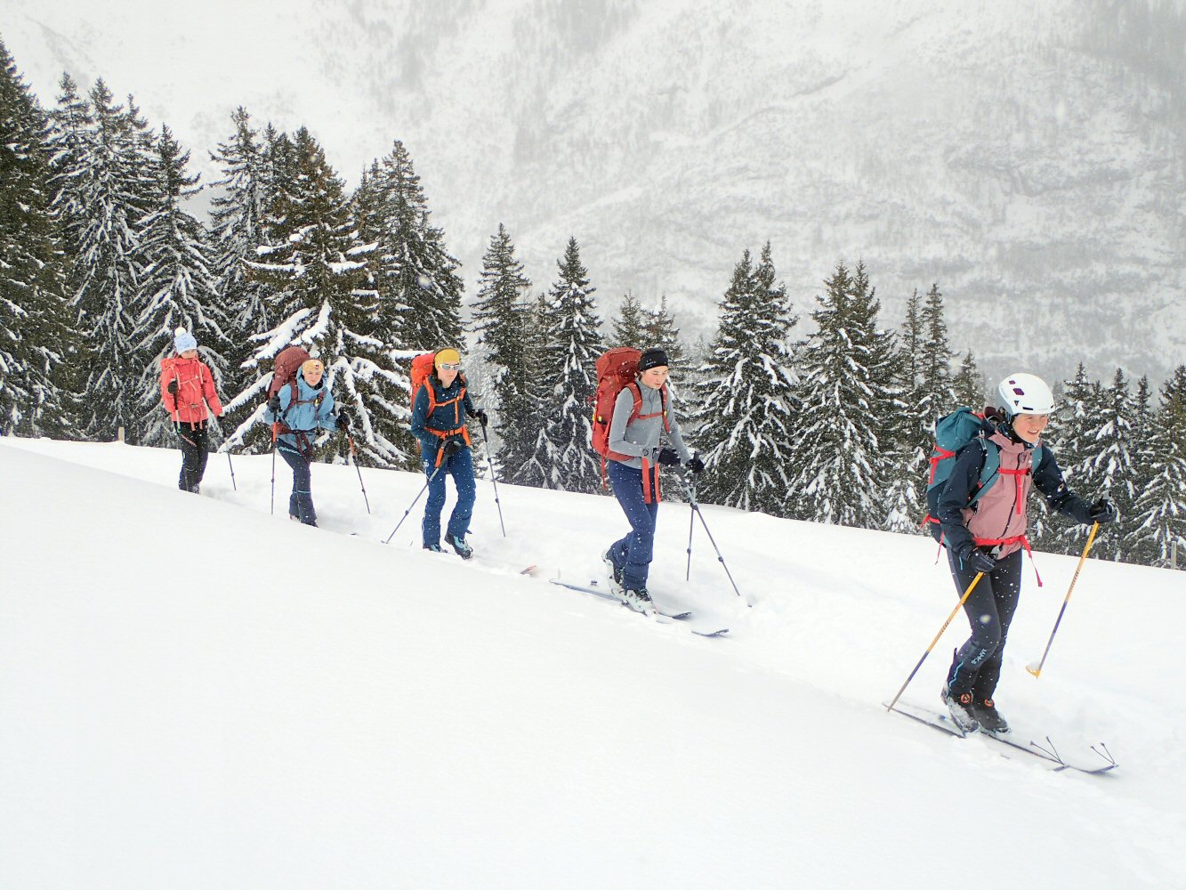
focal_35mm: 49
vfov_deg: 29.7
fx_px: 1679
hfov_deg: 38.9
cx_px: 593
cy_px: 445
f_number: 4.5
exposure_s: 1/500
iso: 100
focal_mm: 8.99
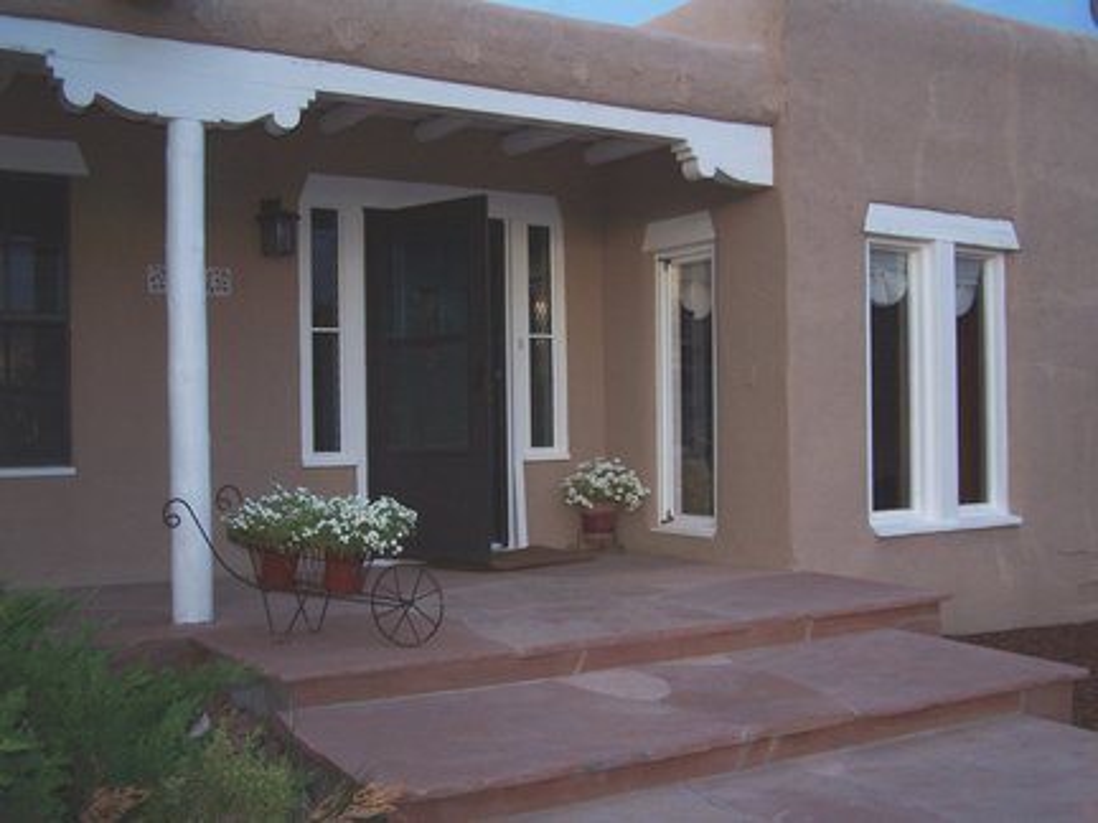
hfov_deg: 49.0
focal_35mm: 38
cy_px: 412
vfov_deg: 37.7
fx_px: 1205
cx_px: 549
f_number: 2.8
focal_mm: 6.3
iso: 140
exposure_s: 1/60
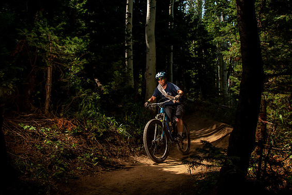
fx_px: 235
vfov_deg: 44.9
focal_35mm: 29
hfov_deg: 63.7
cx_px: 141
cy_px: 95
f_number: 11
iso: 500
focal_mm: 28
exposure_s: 1/400
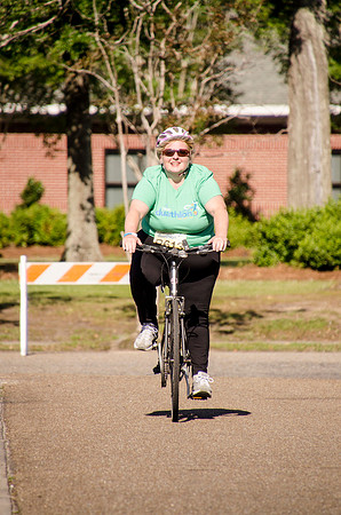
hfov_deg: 3.0
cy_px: 258
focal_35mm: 450
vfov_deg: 4.6
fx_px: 6423
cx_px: 170
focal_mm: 300
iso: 640
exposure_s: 1/2500
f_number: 6.3
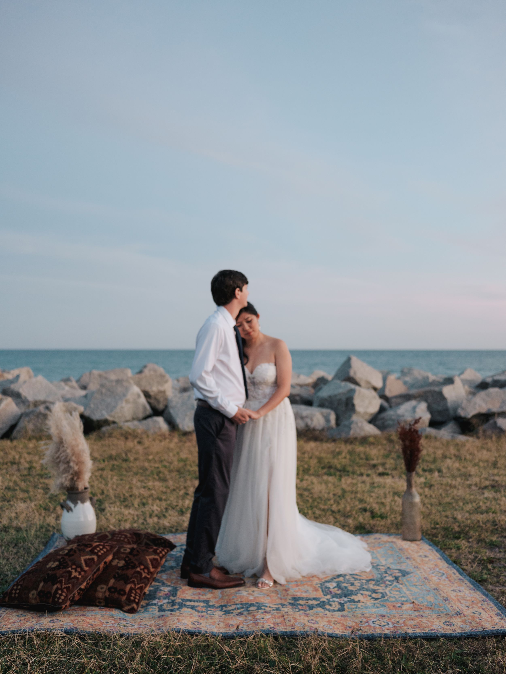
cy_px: 337
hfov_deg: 36.0
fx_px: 780
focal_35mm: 40
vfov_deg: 46.8
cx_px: 253
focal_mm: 50
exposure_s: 1/30
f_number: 3.5
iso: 1250
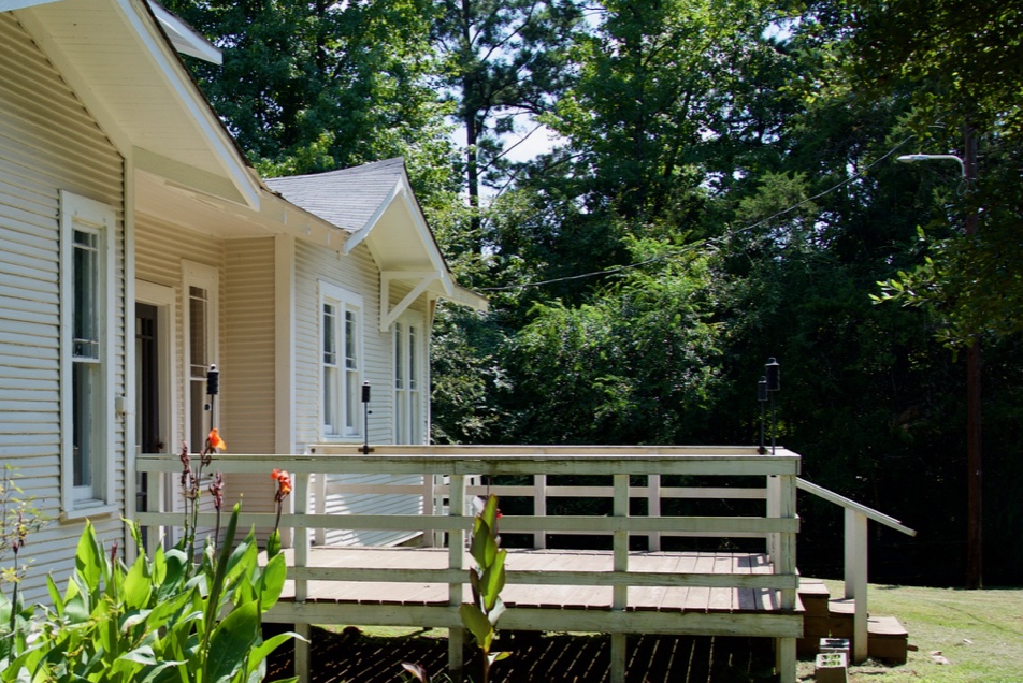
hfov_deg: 33.2
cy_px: 420
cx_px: 167
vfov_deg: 23.4
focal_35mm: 58
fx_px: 1649
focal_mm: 24
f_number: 7.1
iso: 100
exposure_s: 1/200
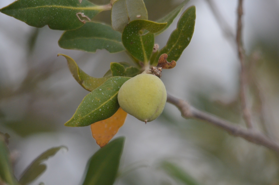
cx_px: 140
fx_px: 5799
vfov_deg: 1.8
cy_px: 92
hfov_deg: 2.8
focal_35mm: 750
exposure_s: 1/2000
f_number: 6.3
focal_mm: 500
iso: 2000
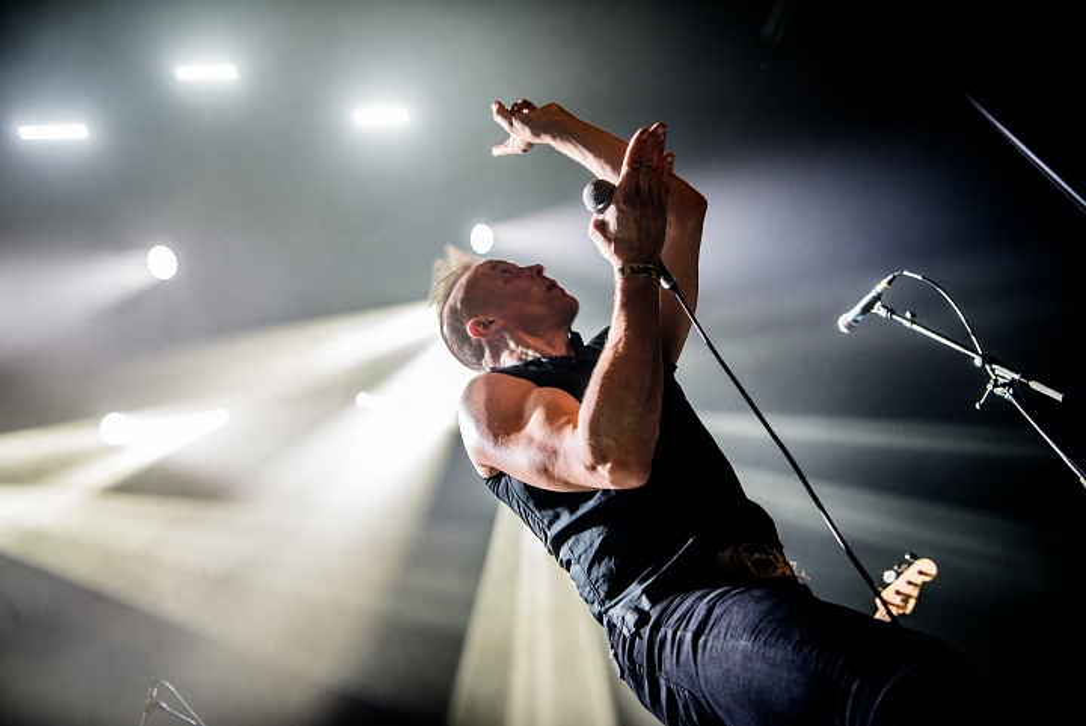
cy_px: 363
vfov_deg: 41.2
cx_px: 543
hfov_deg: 58.7
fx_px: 966
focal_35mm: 32
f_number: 2.8
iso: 1000
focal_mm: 32
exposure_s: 1/80
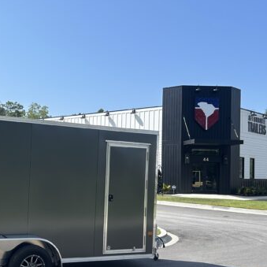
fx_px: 454
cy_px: 161
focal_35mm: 52
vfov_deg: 32.7
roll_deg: -0.9
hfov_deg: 32.0
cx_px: 57
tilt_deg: +1.7
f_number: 1.5
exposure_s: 1/3831
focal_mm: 5.7
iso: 50
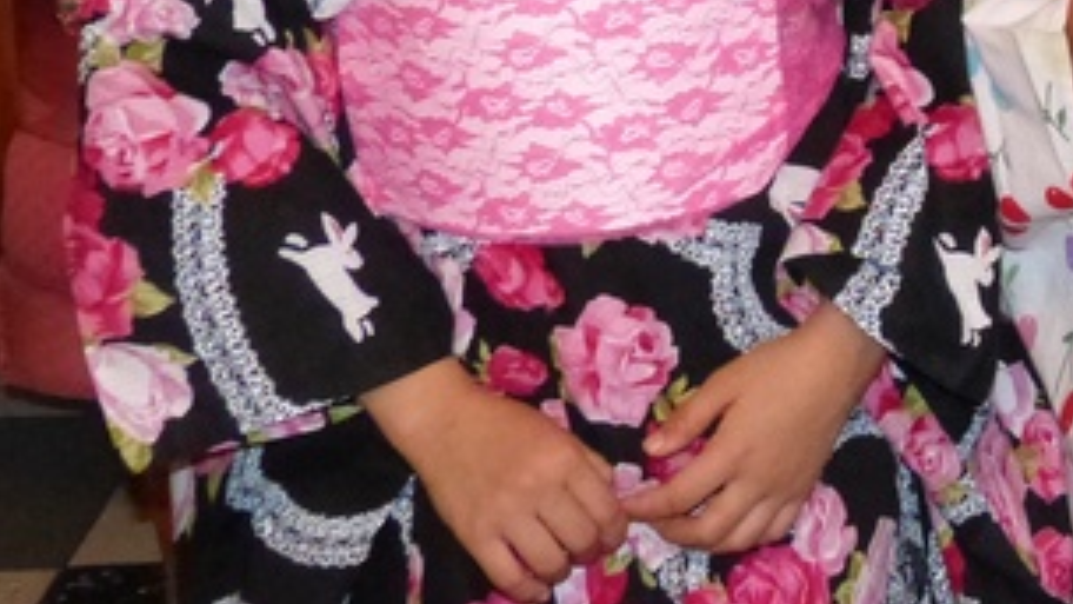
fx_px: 3670
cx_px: 1468
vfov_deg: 8.9
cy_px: -586
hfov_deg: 15.7
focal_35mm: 129
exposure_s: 1/60
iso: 800
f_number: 3.1
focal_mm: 6.3
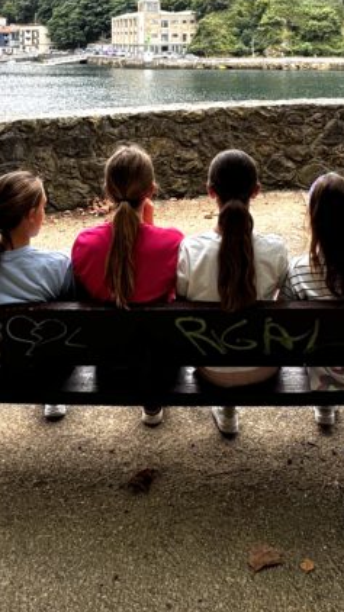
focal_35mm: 37
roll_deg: +0.3
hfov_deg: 32.0
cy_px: 19
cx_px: 174
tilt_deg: +1.7
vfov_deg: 46.5
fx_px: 601
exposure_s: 1/230
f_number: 2.2
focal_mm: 2.22
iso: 40
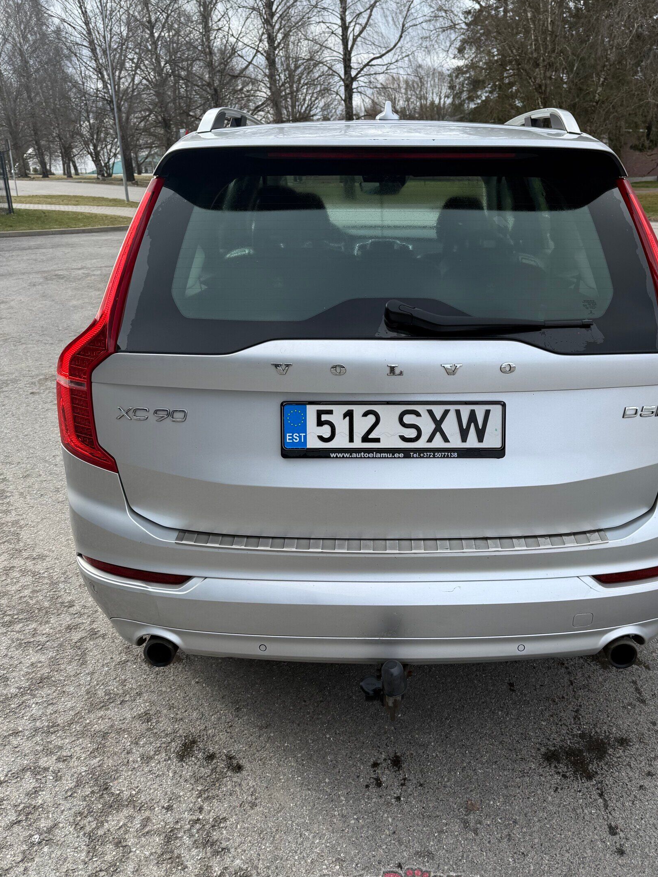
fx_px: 735
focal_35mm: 29
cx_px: 384
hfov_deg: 48.0
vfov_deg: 61.6
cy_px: 413
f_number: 1.78
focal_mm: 6.76
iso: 80
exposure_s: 1/1493
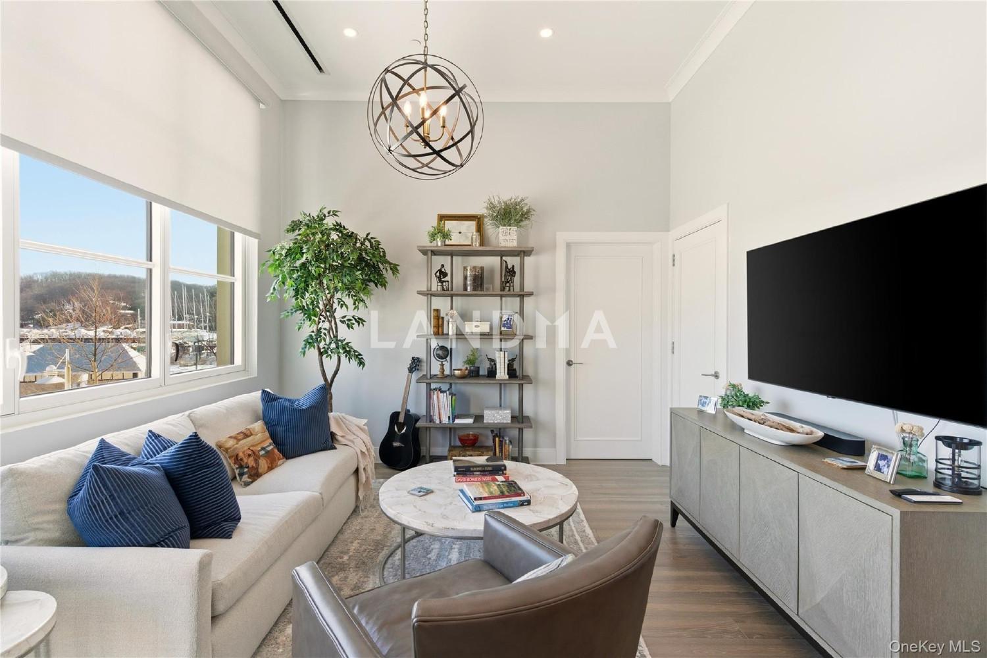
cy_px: 329
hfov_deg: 96.7
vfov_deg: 73.7
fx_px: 439
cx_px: 494
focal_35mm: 16
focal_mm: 16
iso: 250
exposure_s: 1/125
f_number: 9
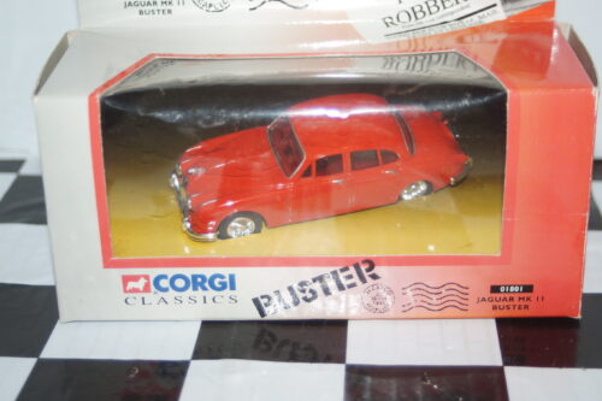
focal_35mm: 68
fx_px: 1128
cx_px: 301
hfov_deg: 29.9
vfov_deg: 20.1
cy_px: 200
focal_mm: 45
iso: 320
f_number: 4.5
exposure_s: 1/125
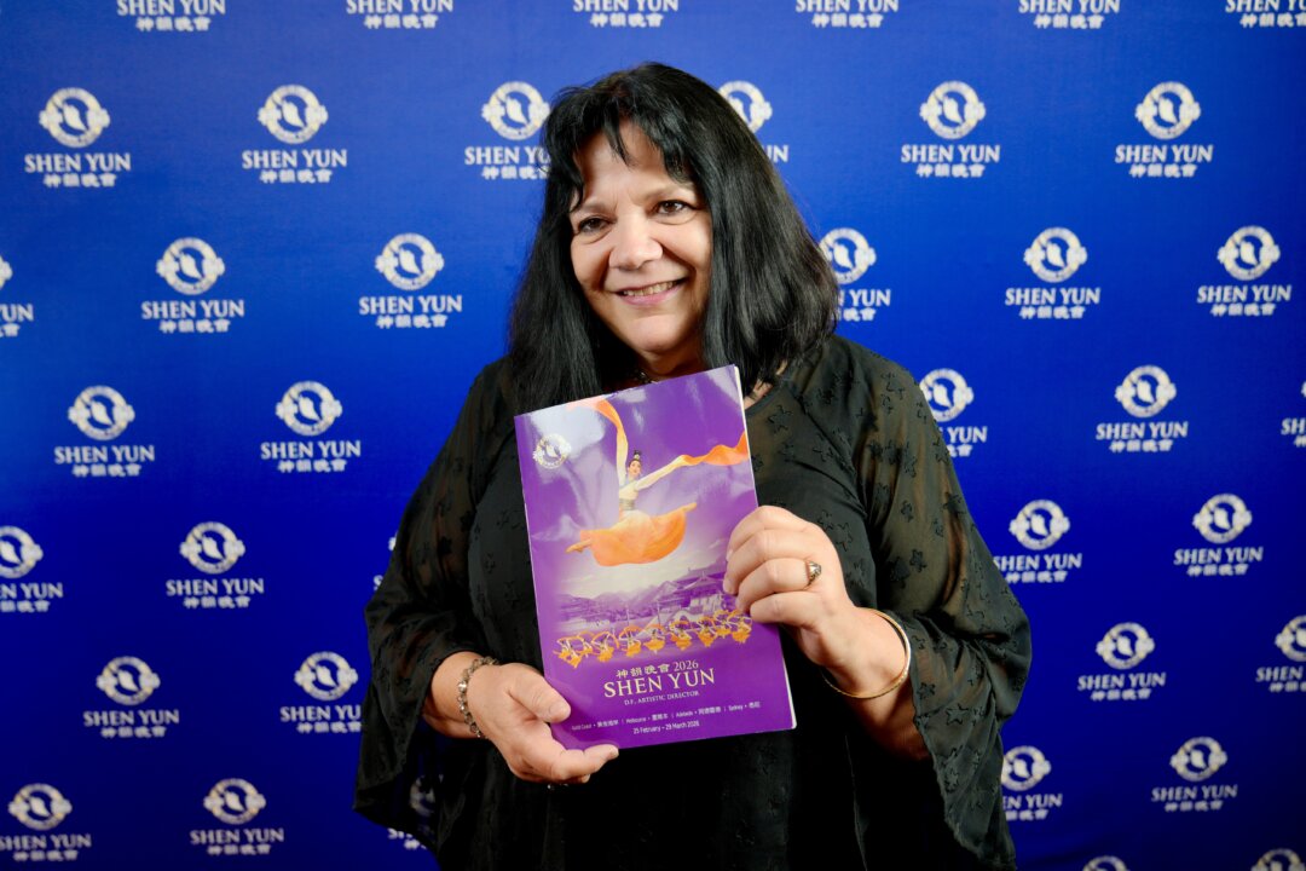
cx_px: 653
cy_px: 436
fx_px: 1016
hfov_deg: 65.5
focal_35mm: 28
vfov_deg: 46.4
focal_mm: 28
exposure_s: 1/60
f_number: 3.5
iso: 100
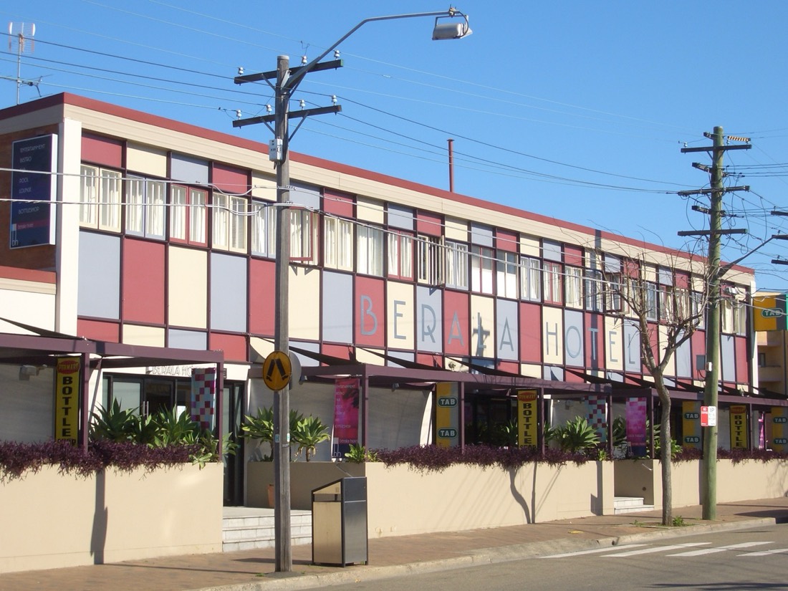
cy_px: 296
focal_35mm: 62
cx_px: 394
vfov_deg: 23.7
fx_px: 1411
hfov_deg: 31.2
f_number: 5.6
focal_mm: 10.2
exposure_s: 1/250
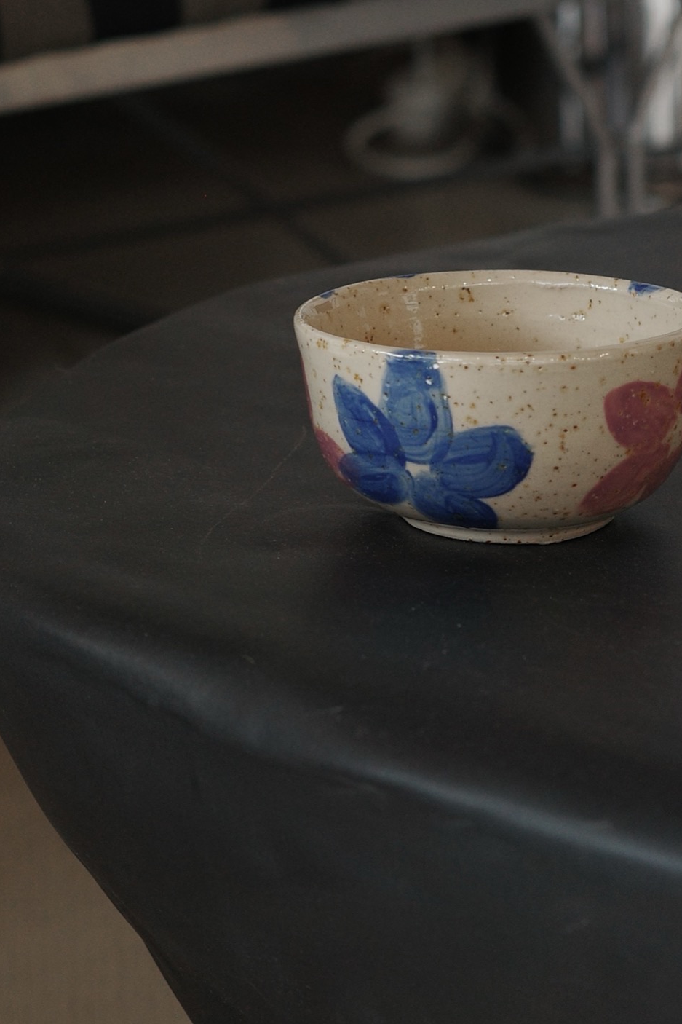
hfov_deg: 13.5
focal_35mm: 101
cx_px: 308
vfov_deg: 20.1
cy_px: 297
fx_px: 2871
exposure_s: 1/40
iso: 250
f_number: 2.8
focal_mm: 26
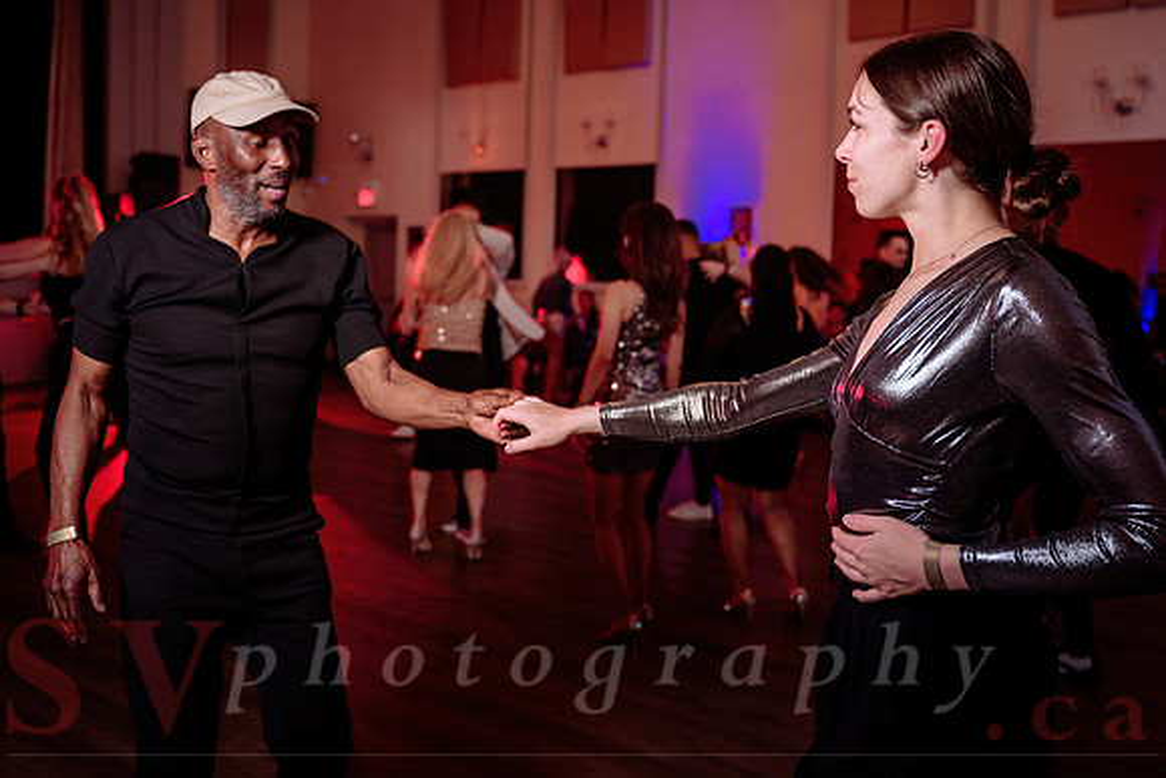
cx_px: 543
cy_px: 339
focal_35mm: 39
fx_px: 1278
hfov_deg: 49.0
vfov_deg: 33.8
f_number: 3.2
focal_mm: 35
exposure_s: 1/100
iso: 800
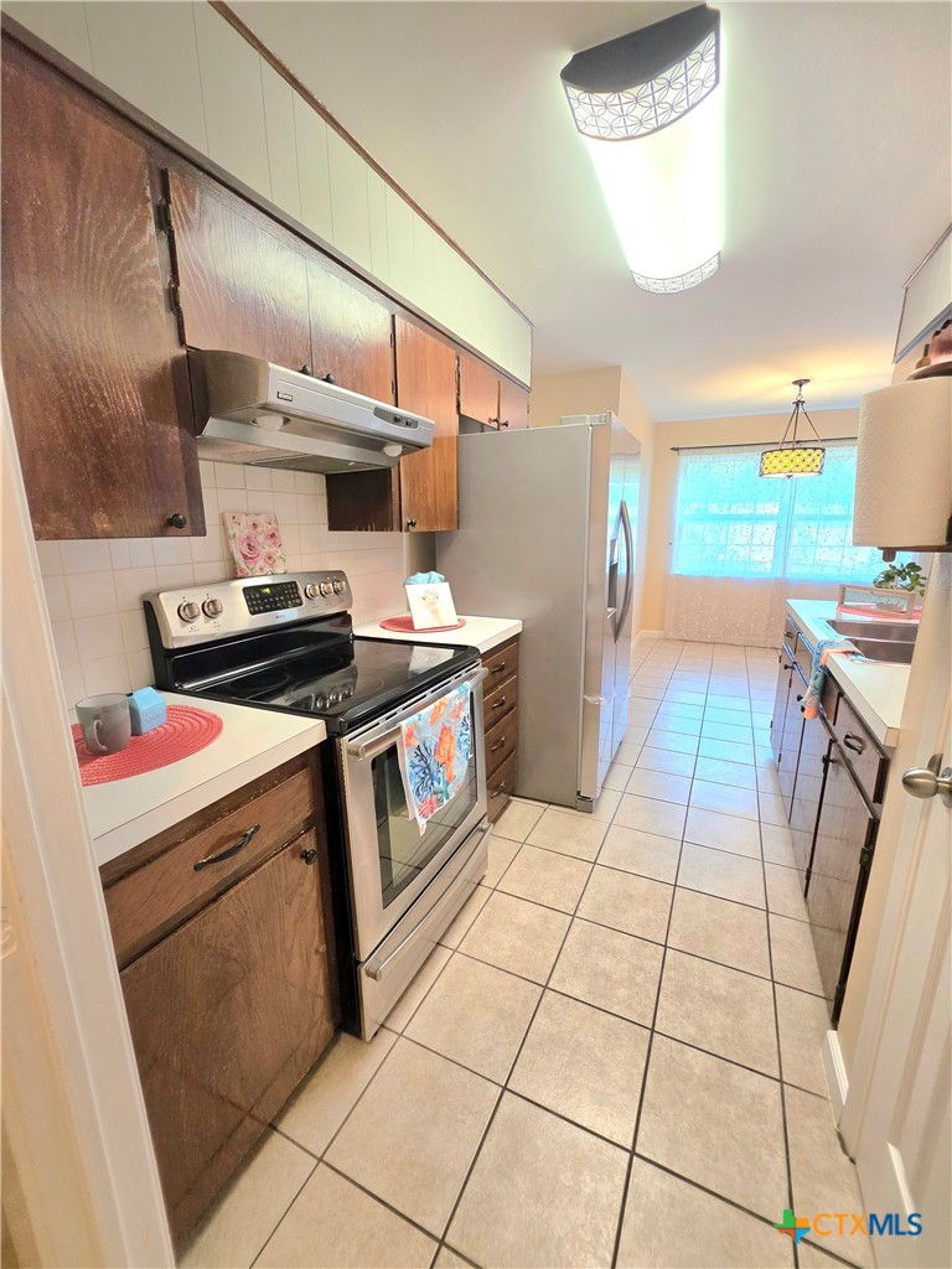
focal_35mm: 13
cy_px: 634
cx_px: 476
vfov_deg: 106.2
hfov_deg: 89.9
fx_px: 477
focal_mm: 2.2
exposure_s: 1/120
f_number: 1.9
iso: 125
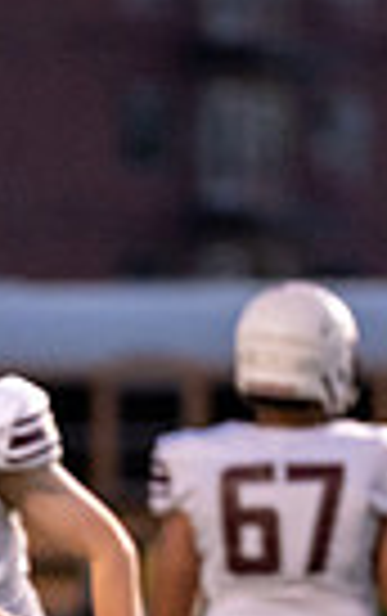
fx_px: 17394
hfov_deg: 1.3
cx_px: -210
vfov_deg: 2.0
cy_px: 774
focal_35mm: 1034
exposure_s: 1/1000
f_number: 2.8
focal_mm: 200
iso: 2500
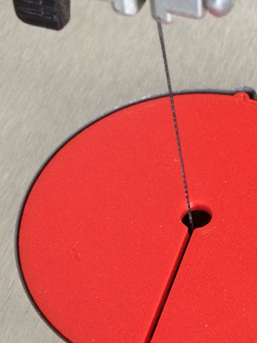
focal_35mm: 70
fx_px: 693
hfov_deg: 20.3
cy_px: 207
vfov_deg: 27.7
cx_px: 266
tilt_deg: -52.8
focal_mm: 4.15
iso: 320
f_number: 2.2
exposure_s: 1/20
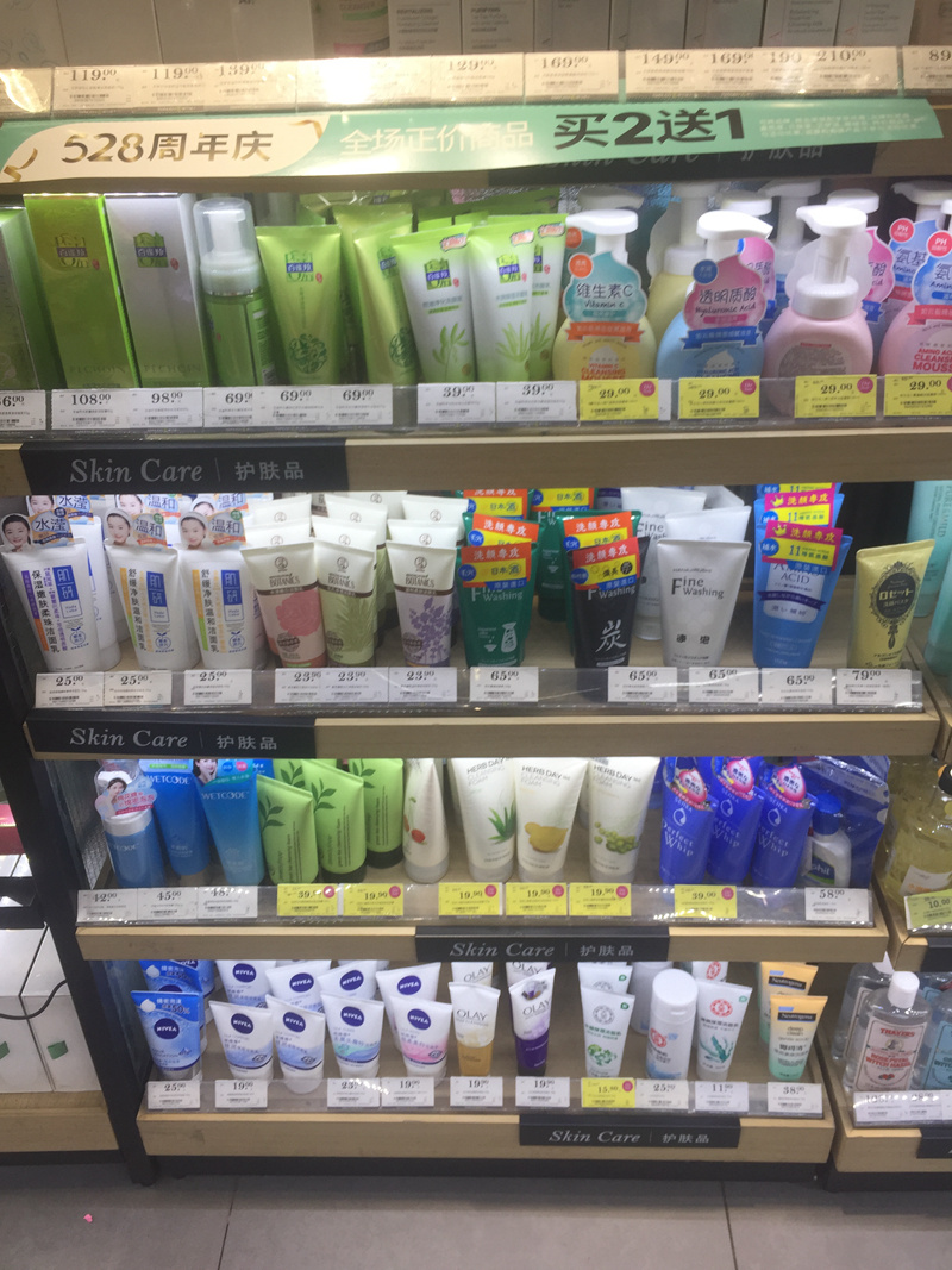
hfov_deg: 48.2
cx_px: 476
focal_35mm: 29
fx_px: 1064
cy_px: 635
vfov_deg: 61.7
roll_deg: +1.8
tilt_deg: -35.4
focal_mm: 4.15
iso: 32
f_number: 2.2
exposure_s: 1/100
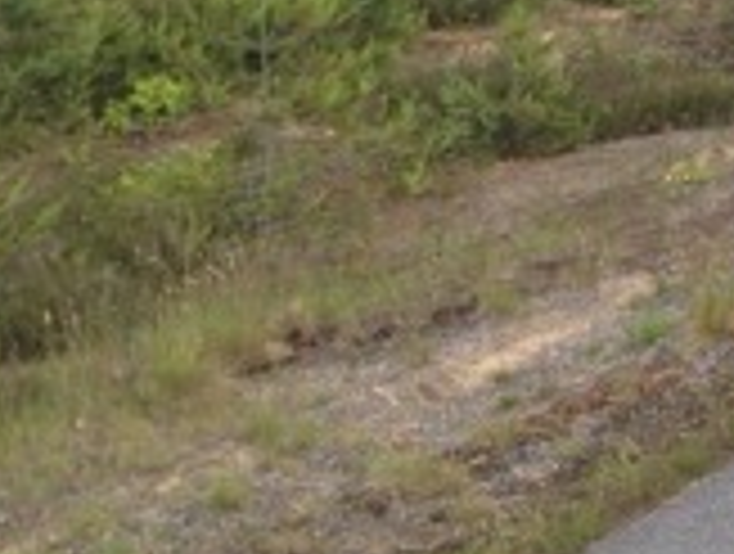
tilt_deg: -7.2
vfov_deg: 13.9
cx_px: 964
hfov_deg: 17.5
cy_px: -23
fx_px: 2231
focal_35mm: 105
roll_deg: -1.0
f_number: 2.4
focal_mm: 4.12
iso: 50
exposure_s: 1/337
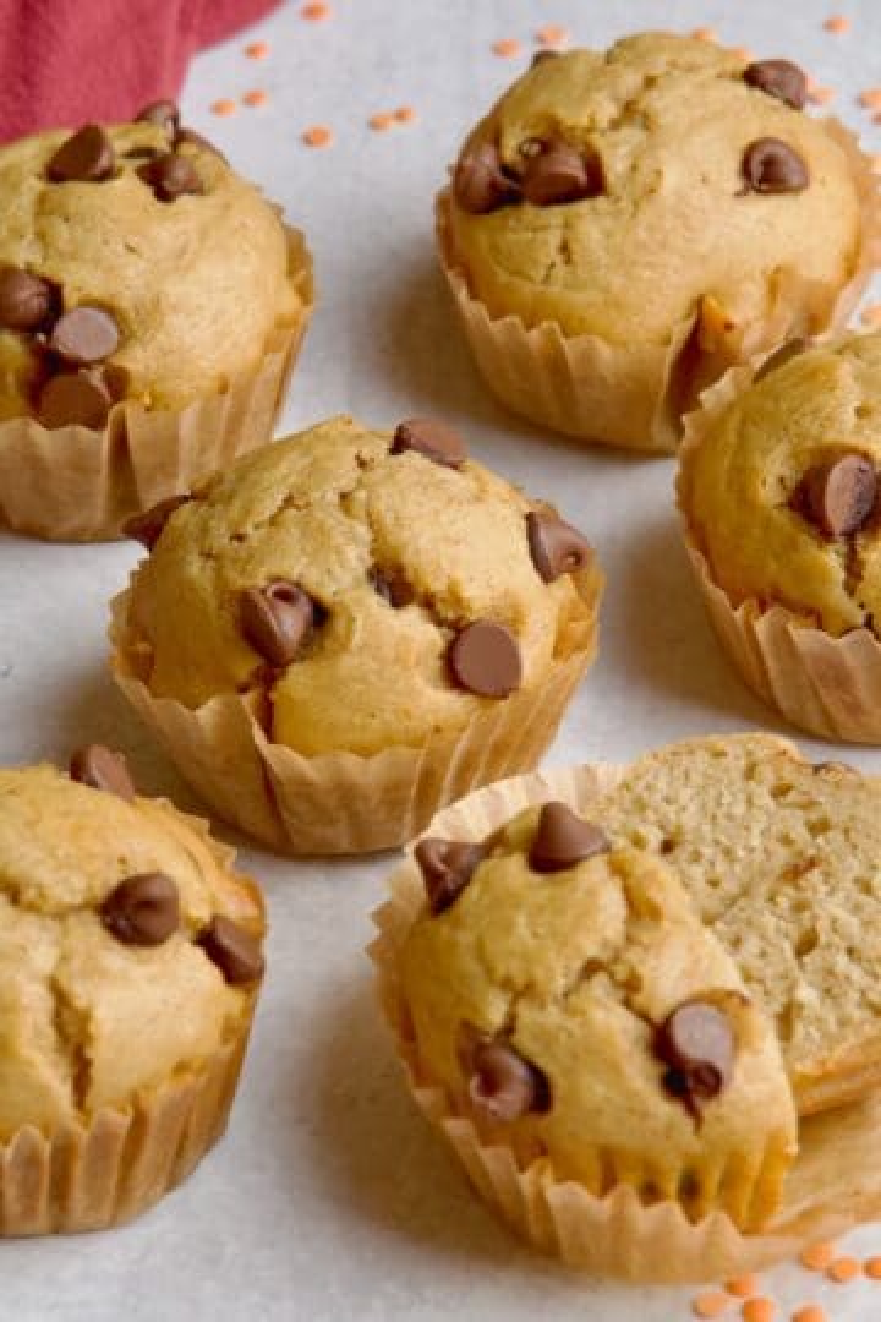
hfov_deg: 16.1
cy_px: 661
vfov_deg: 23.9
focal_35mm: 85
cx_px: 440
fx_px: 3120
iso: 2000
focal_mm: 85
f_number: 11
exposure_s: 1/160
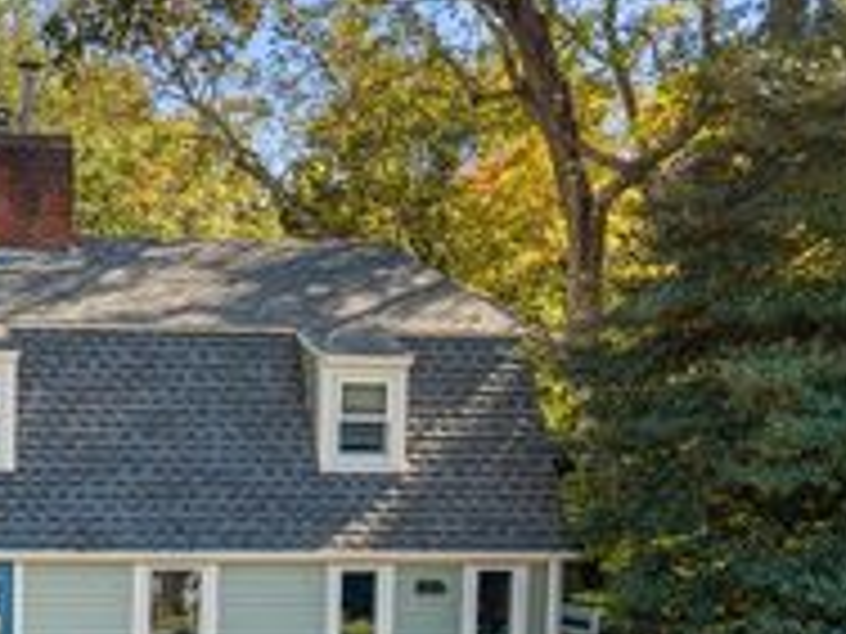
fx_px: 1564
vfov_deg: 22.2
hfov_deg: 27.6
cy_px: 605
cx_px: -90
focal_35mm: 64
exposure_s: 1/30
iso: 100
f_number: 1.8
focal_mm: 8.67
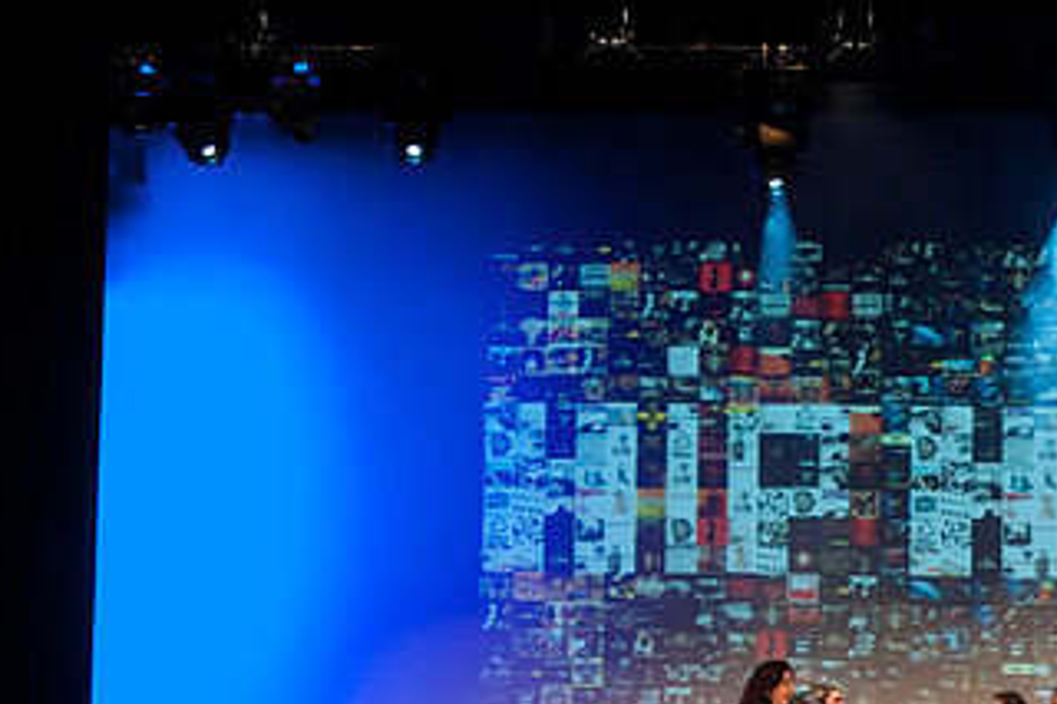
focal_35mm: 127
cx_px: 856
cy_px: 575
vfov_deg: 10.7
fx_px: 3727
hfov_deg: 16.0
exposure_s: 1/200
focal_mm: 70
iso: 3200
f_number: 4
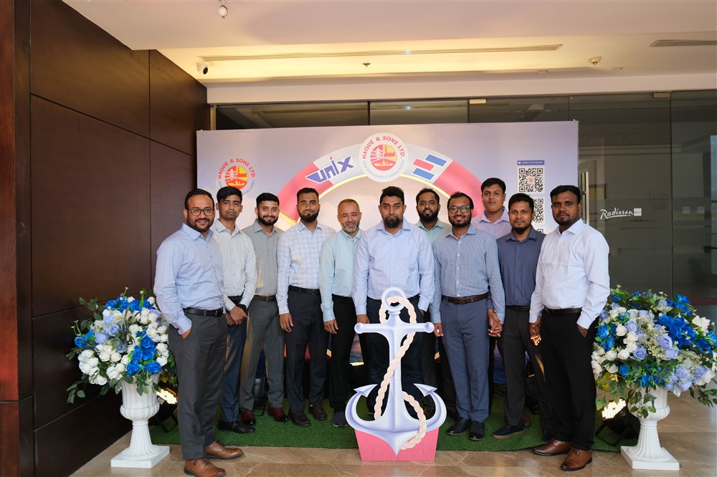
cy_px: 238
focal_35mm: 30
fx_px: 597
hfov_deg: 61.9
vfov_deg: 43.6
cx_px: 358
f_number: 4.2
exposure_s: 1/75
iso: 320
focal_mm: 20.3
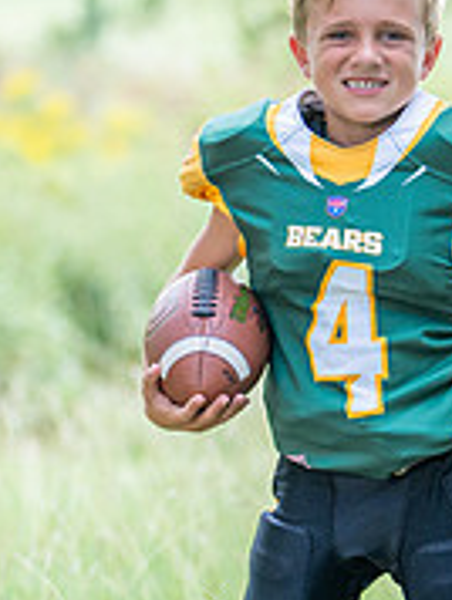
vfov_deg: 9.6
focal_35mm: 206
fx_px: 3578
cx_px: 399
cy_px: 376
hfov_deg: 7.2
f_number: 1.2
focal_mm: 50
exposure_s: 1/1000
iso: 320
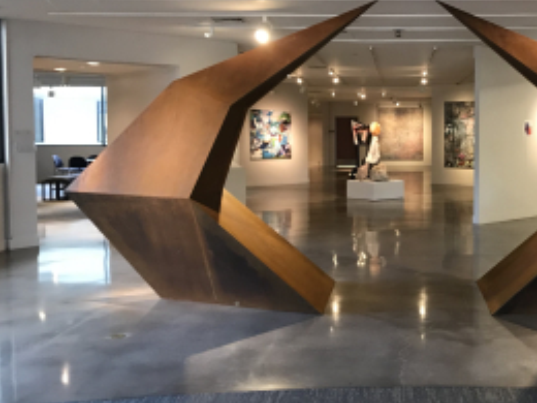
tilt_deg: -2.5
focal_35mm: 43
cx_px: 403
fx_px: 667
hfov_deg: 42.5
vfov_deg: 33.5
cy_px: 174
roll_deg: +0.2
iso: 64
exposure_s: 1/15
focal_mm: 3.99
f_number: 1.8
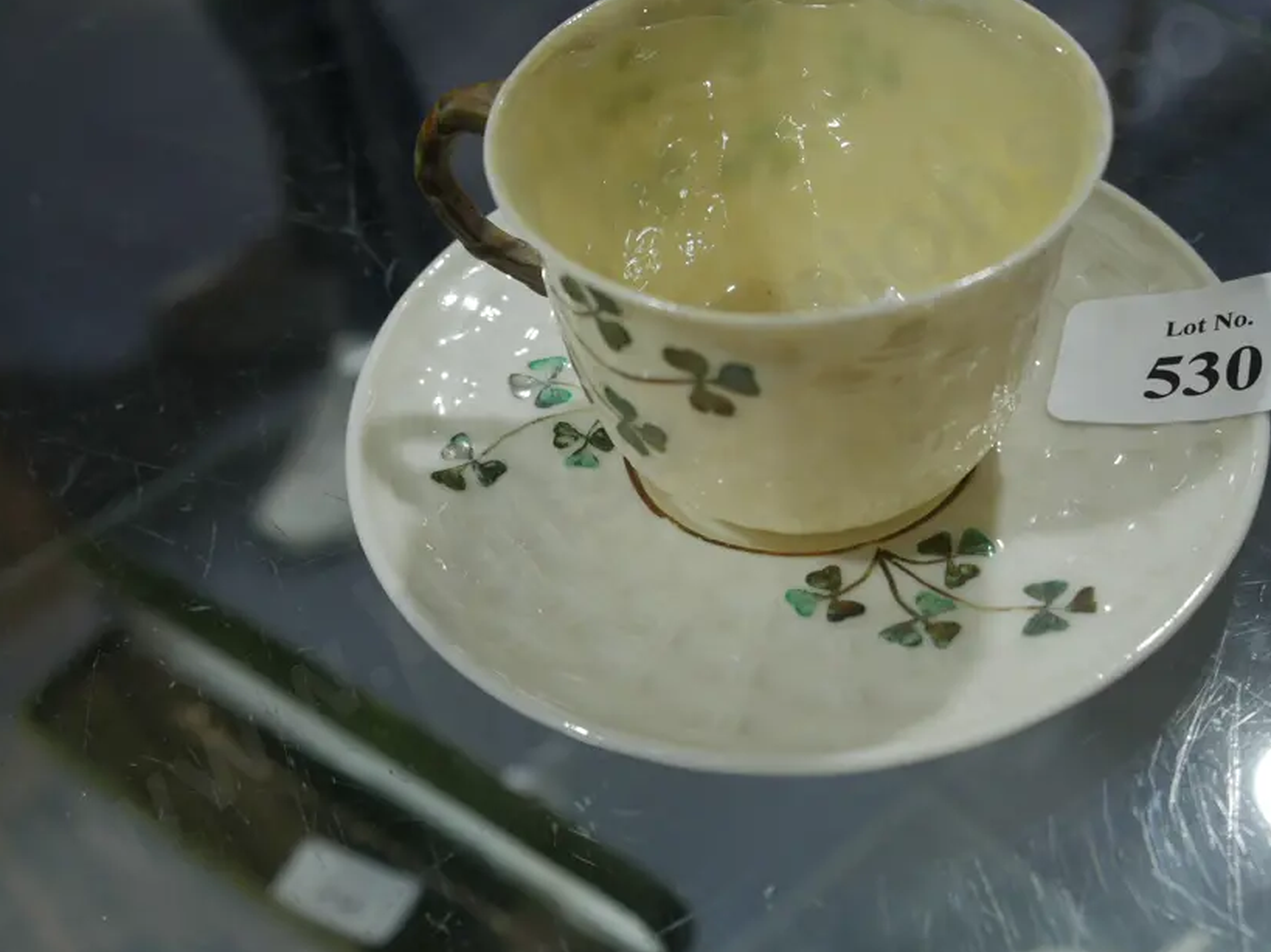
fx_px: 1836
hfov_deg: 38.1
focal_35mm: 50
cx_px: 729
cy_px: 385
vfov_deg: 29.0
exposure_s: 1/60
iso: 200
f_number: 5
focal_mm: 20
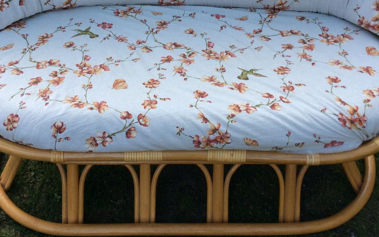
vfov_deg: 24.6
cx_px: 182
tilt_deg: -38.1
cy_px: 25
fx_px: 527
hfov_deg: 39.6
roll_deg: +0.9
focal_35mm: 51
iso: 32
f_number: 2.4
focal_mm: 3.3
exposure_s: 1/201
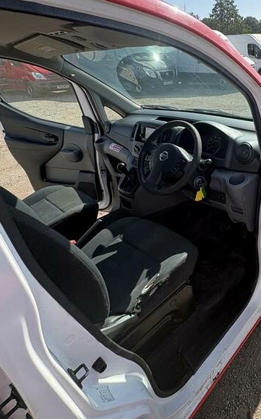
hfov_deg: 48.7
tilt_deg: -18.6
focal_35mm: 23
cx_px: 223
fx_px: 262
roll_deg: -1.9
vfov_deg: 76.4
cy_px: 171
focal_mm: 2.22
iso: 50
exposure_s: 1/541
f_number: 2.2
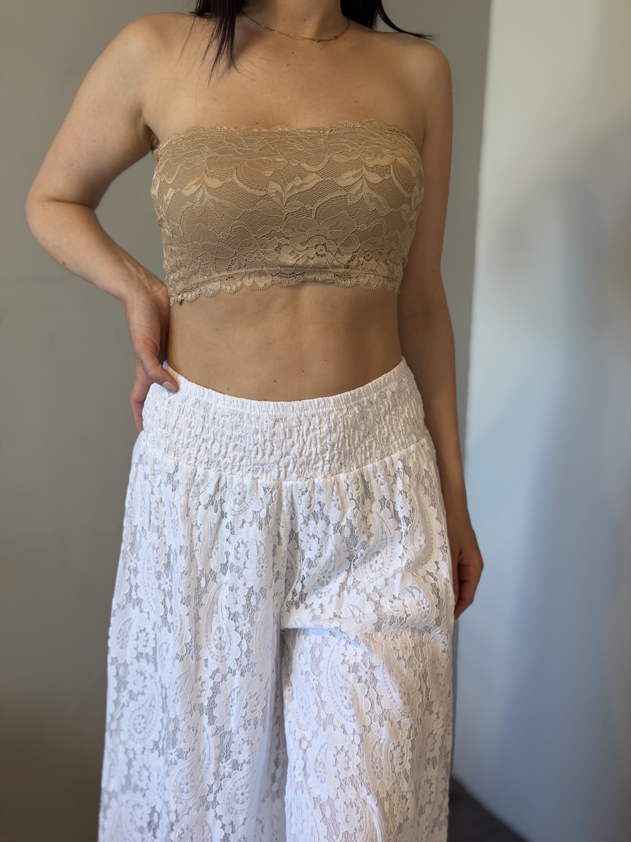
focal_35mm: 48
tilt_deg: -10.8
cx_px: 316
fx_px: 1167
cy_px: 421
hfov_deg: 30.3
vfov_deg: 39.7
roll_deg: -2.0
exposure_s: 1/50
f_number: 1.78
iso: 80
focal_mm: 6.76
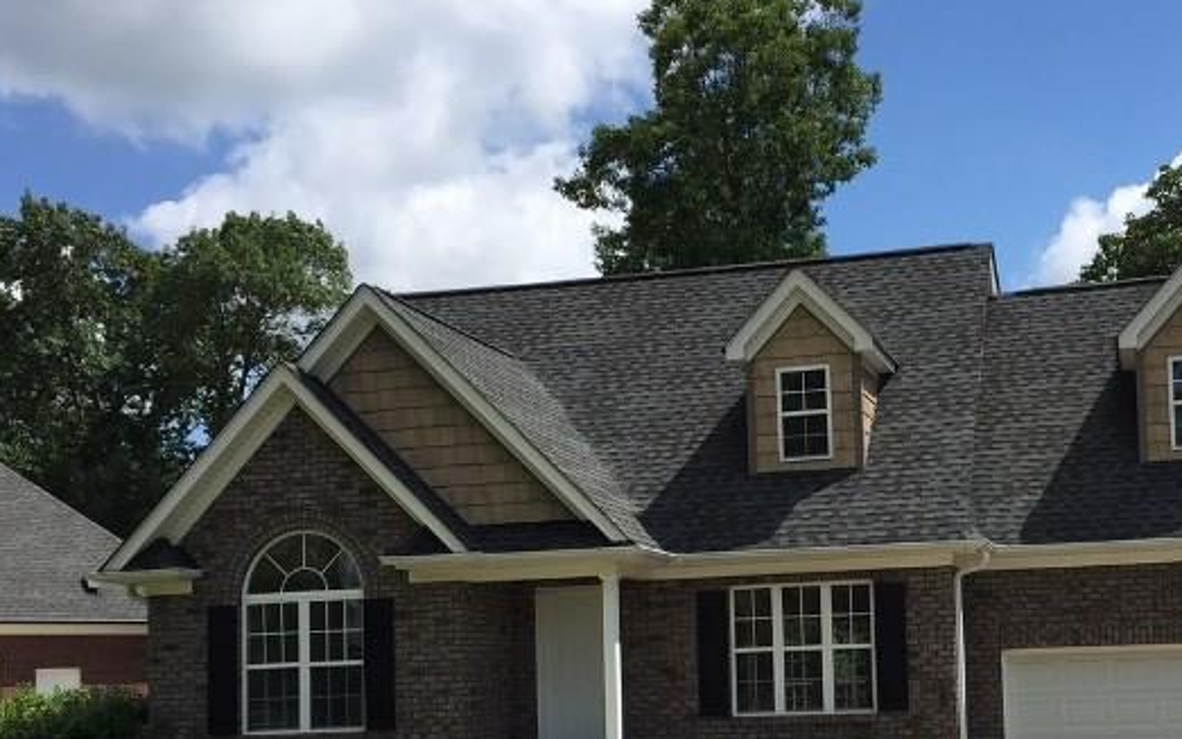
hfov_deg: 41.9
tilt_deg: +3.6
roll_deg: +1.1
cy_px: 599
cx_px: 811
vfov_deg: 26.9
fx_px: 1514
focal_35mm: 47
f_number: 2.2
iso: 32
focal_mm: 4.15
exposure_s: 1/2475
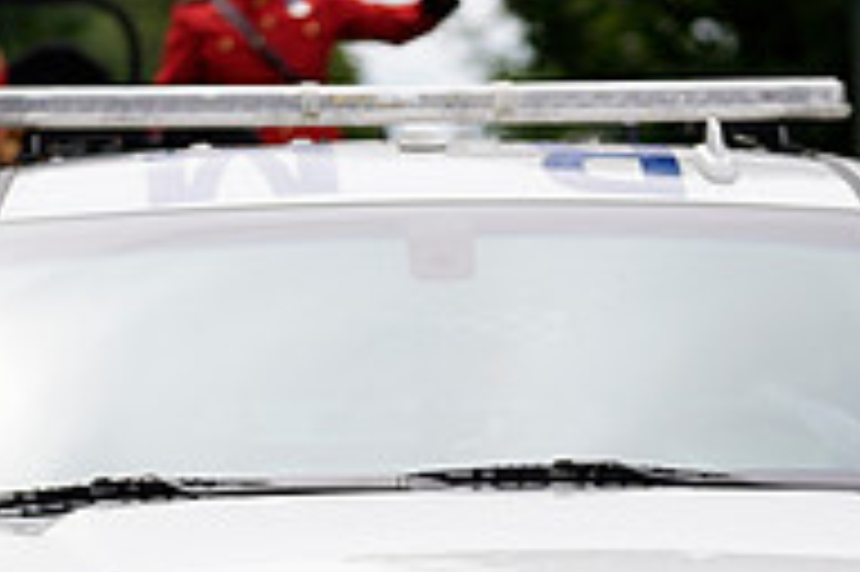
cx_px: 671
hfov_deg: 6.8
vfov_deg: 4.5
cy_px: 750
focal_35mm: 301
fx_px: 7184
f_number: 2.8
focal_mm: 99
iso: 100
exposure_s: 1/400
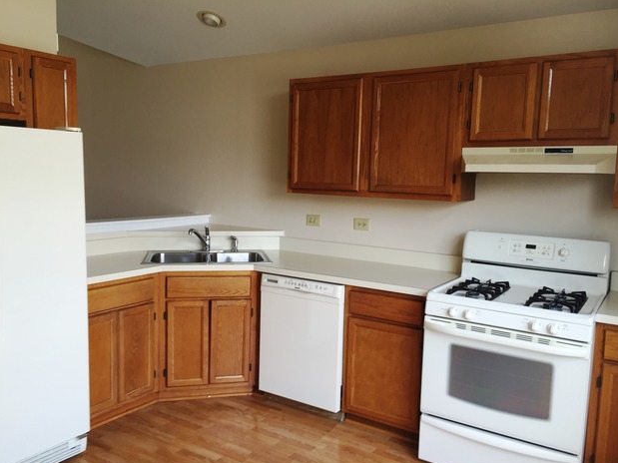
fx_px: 535
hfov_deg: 60.0
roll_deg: -1.4
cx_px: 317
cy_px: 237
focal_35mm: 30
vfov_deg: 46.8
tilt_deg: -6.3
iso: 32
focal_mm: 4.15
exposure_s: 1/60
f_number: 2.2
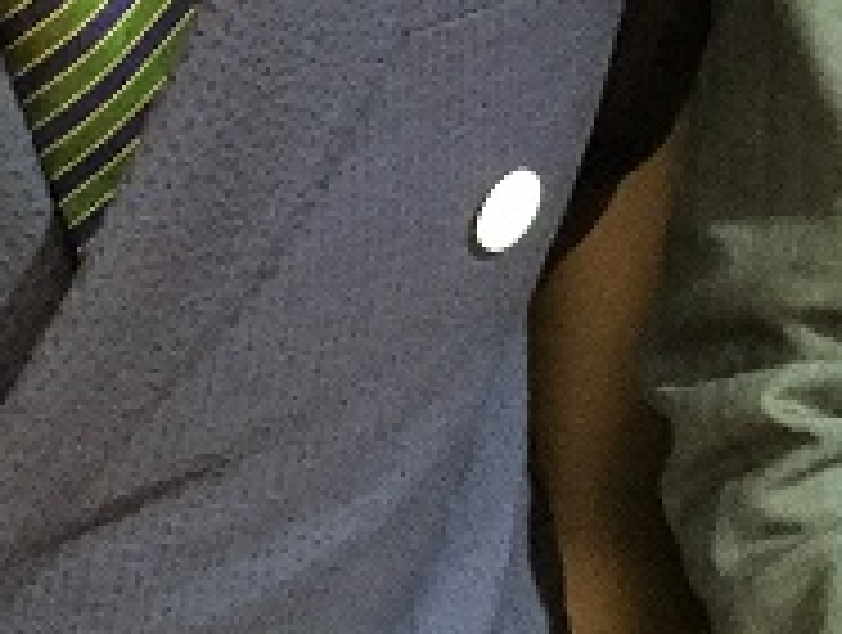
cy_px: -49
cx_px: 700
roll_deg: -5.6
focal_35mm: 108
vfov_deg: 13.5
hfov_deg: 18.0
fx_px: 2632
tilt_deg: -19.0
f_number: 2.4
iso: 500
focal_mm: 3.3
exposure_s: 1/15
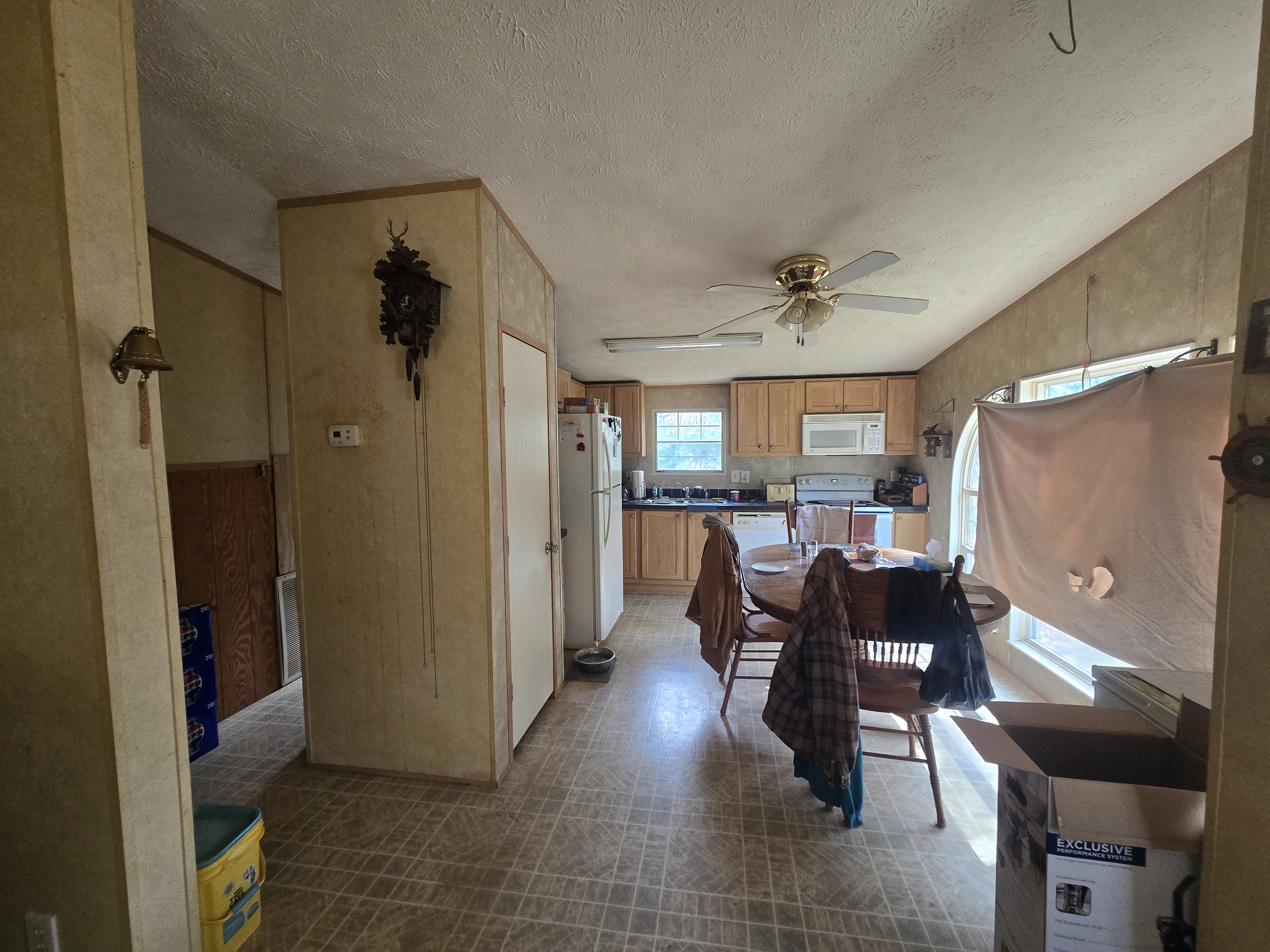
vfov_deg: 89.9
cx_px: 635
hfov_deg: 106.2
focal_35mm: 13
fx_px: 477
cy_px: 476
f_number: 2.2
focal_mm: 2.2
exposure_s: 1/60
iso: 250
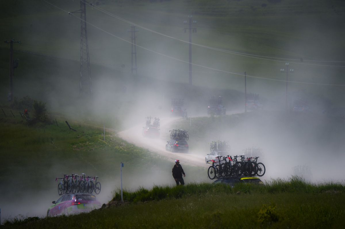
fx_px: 3640
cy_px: 114
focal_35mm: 380
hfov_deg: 5.4
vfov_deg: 3.6
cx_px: 172
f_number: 5.6
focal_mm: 380
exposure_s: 1/2500
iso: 200
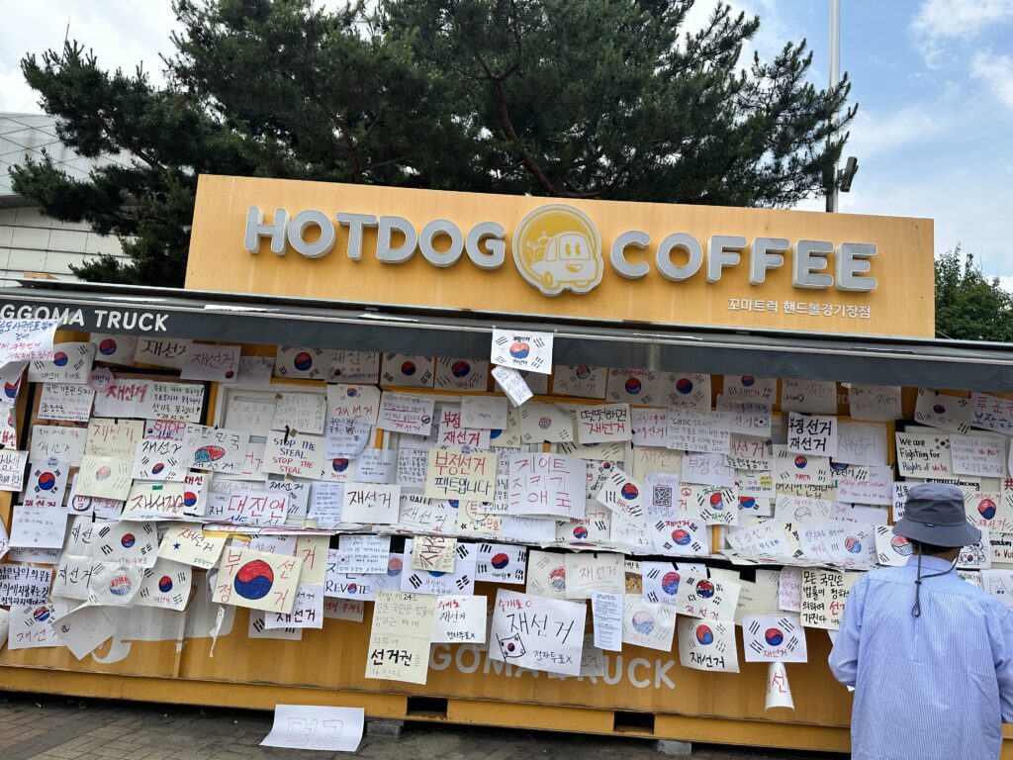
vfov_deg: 56.8
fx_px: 702
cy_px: 380
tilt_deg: +8.7
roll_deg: -3.2
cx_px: 506
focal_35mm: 24
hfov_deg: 71.6
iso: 80
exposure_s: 1/3472
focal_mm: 6.86
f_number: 1.78
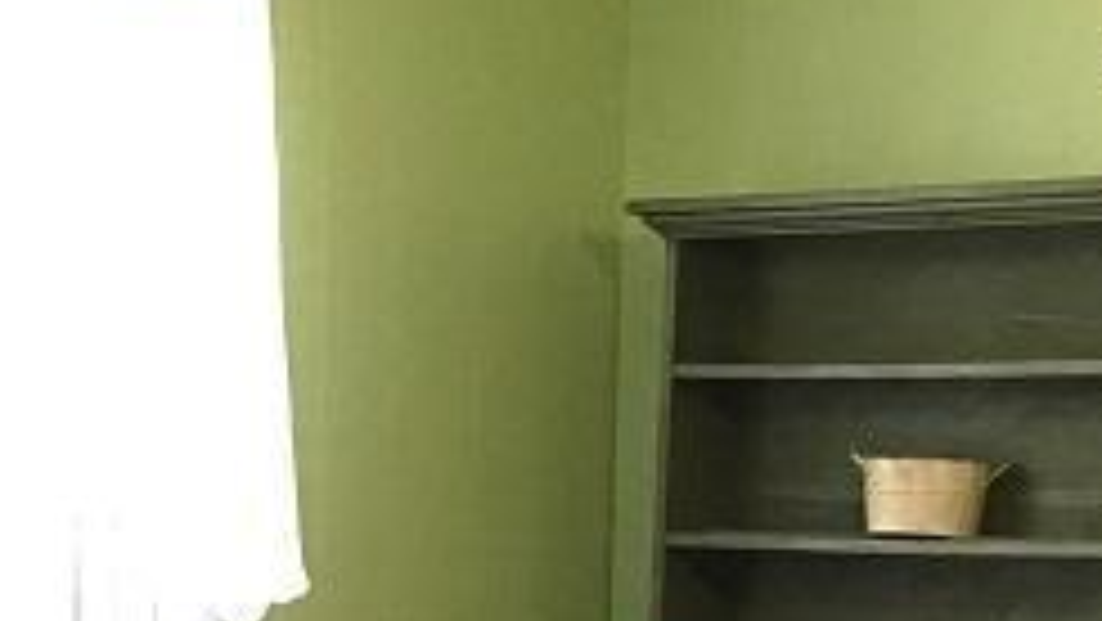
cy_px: 1138
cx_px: 180
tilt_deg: -8.3
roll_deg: +0.5
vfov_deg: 9.0
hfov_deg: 16.5
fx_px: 3771
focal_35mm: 129
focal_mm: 4.15
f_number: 2.2
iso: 64
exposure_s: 1/15
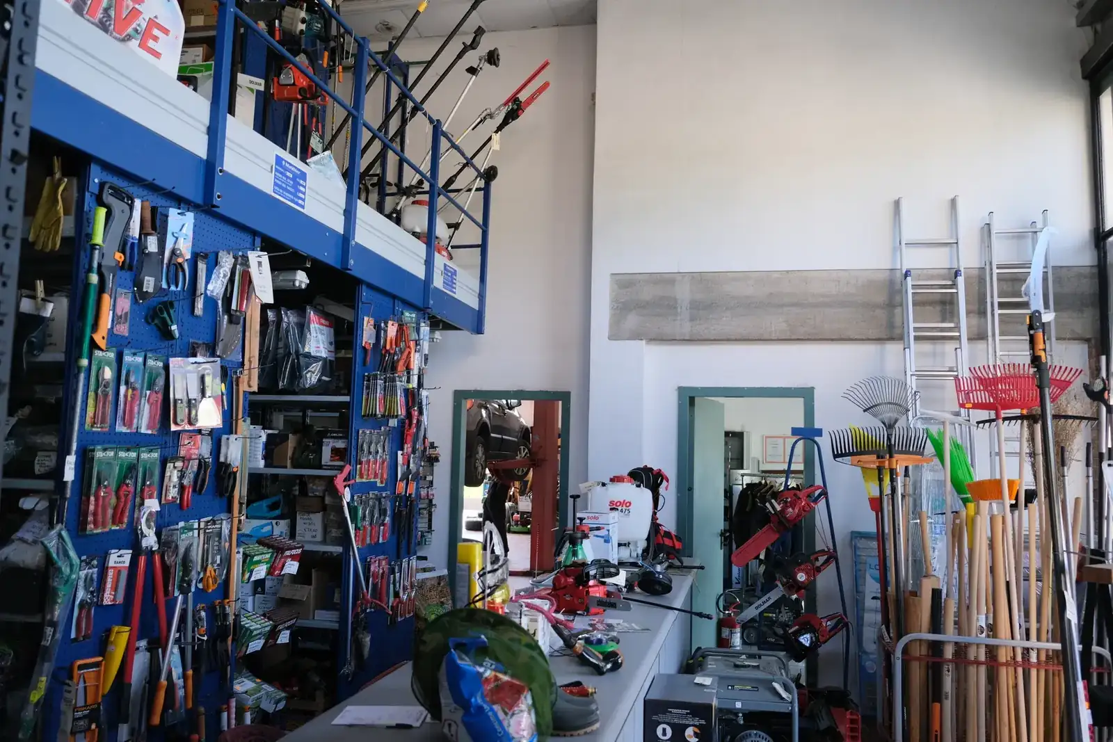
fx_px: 835
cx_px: 556
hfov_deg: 67.4
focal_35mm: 27
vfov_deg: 47.9
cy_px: 371
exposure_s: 1/180
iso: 640
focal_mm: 18
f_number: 2.8
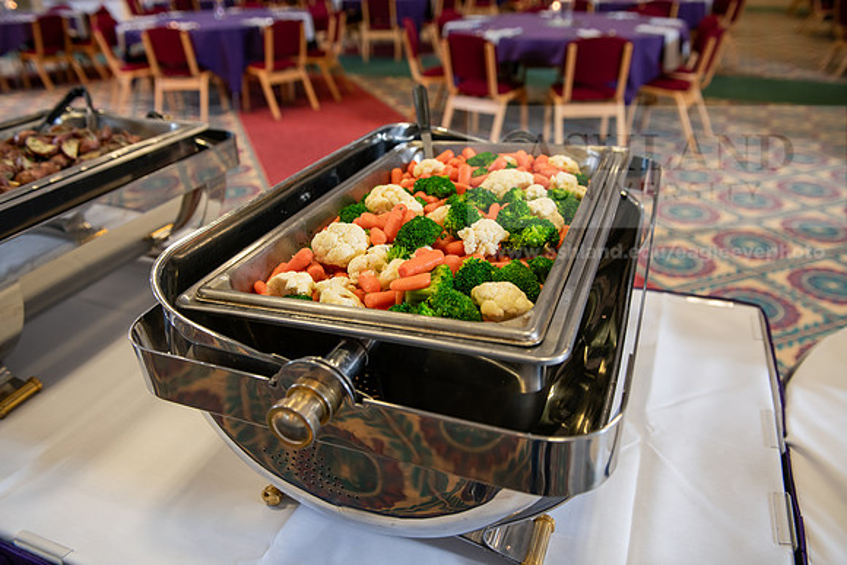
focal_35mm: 28
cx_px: 424
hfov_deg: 65.5
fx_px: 659
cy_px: 282
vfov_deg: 46.4
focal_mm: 28
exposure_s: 1/100
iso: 500
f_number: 3.5
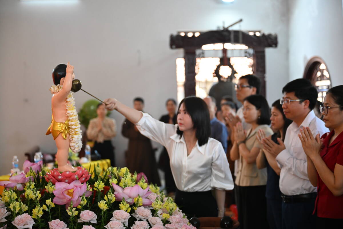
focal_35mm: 58
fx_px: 553
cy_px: 114
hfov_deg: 34.5
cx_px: 172
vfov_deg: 23.4
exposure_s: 1/320
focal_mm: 58
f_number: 2.8
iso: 2500
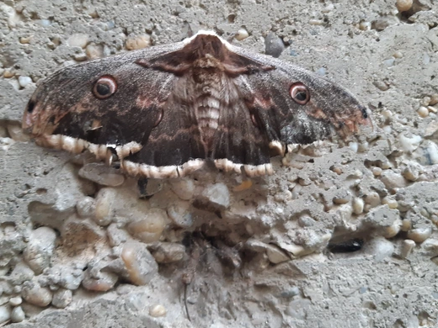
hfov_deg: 56.8
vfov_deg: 44.1
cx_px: 208
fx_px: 405
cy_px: 145
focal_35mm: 32
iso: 250
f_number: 1.7
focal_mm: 3.92
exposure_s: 1/33
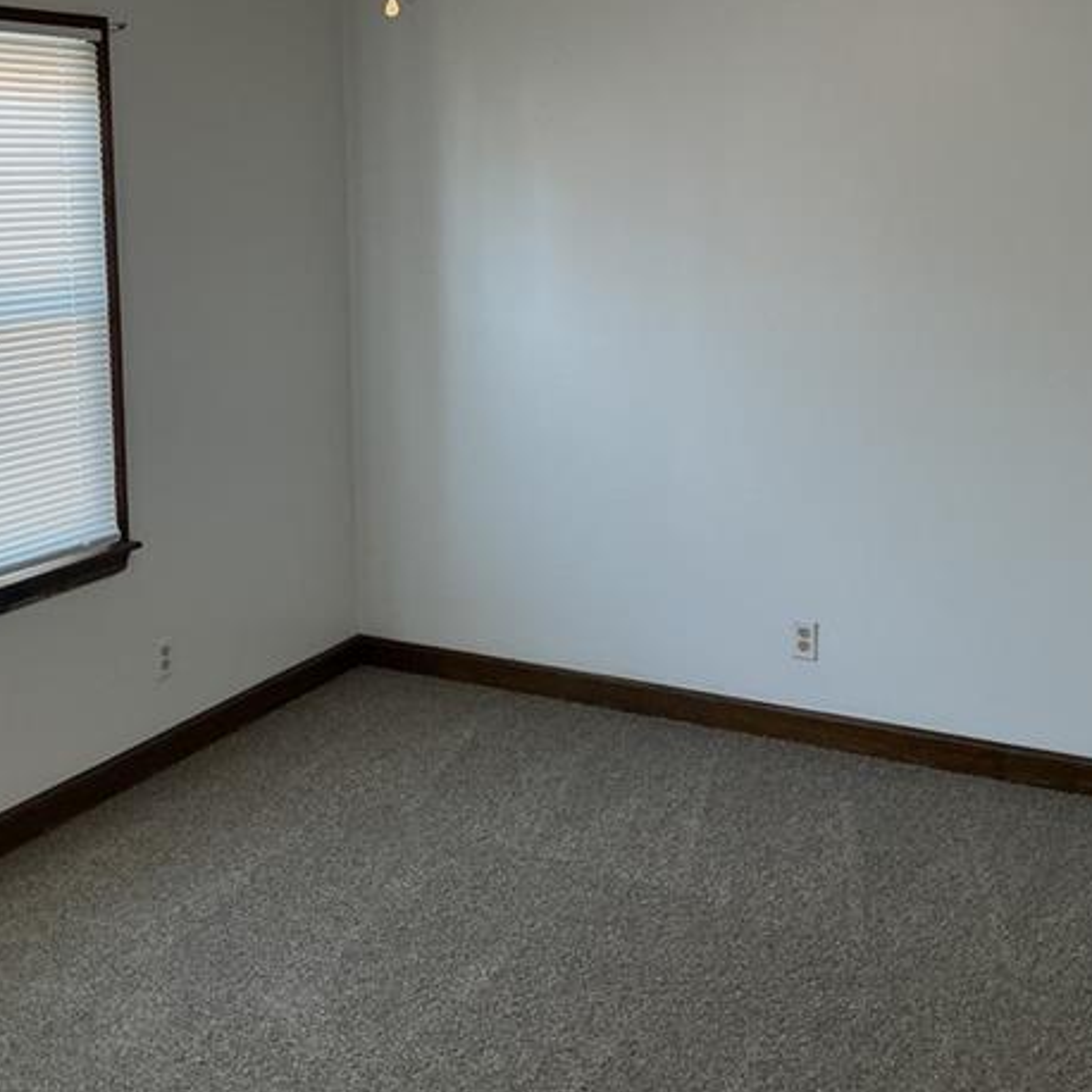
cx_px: 515
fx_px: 1535
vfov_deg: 38.5
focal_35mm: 43
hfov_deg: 39.2
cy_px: 331
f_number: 1.8
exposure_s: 1/60
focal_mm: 3
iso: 80
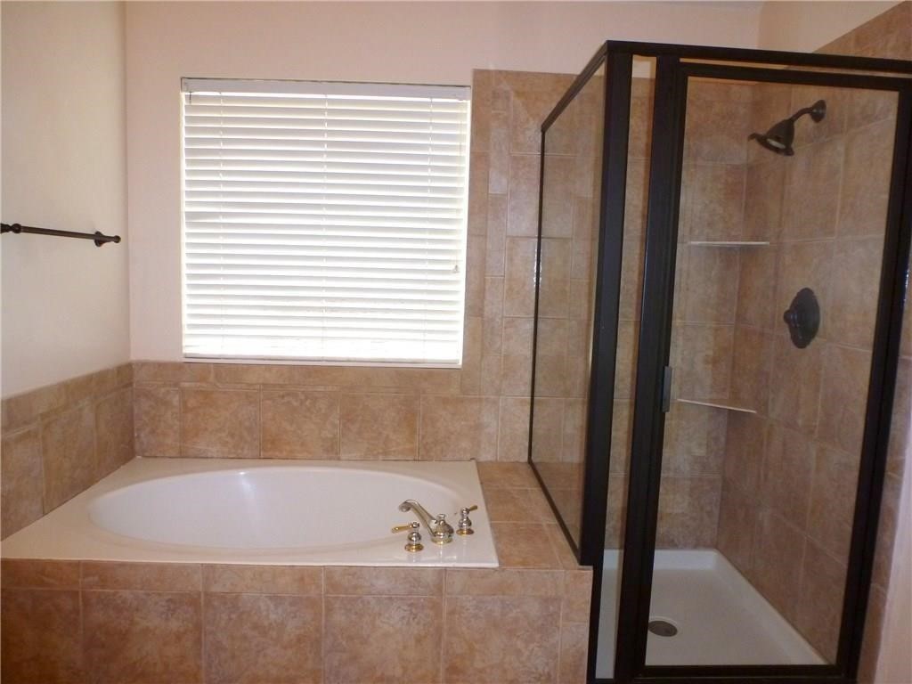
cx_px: 456
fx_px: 632
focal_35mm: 24
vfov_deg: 56.8
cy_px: 342
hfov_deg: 71.6
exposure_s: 1/60
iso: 250
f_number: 3.3
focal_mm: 4.3
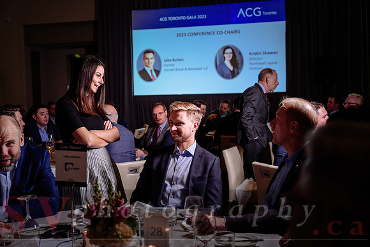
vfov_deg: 31.2
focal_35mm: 43
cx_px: 185
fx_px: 442
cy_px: 124
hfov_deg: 45.4
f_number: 3.5
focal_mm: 43
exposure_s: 1/125
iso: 1000
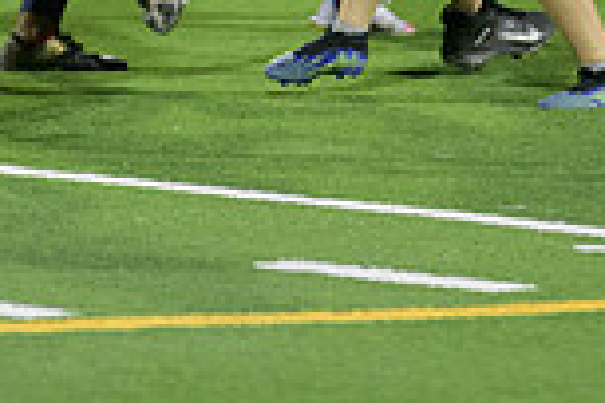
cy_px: -275
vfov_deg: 2.1
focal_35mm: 665
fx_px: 11175
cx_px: 293
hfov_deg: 3.1
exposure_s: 1/640
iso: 3200
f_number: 2.8
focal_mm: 175
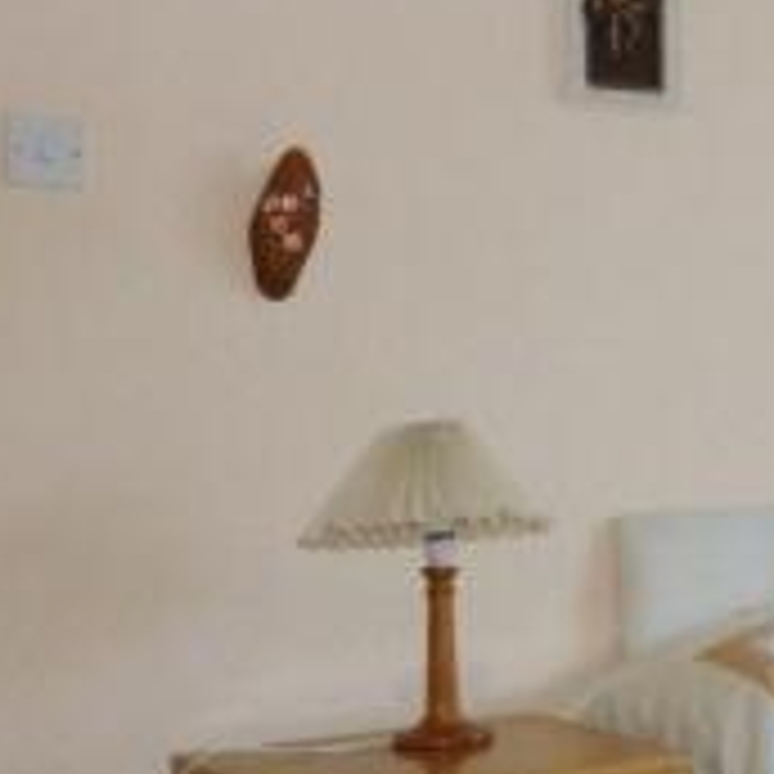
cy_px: 421
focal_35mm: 75
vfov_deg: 23.1
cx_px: 1285
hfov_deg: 19.0
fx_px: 1897
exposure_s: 1/30
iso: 250
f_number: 3.3
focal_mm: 4.1
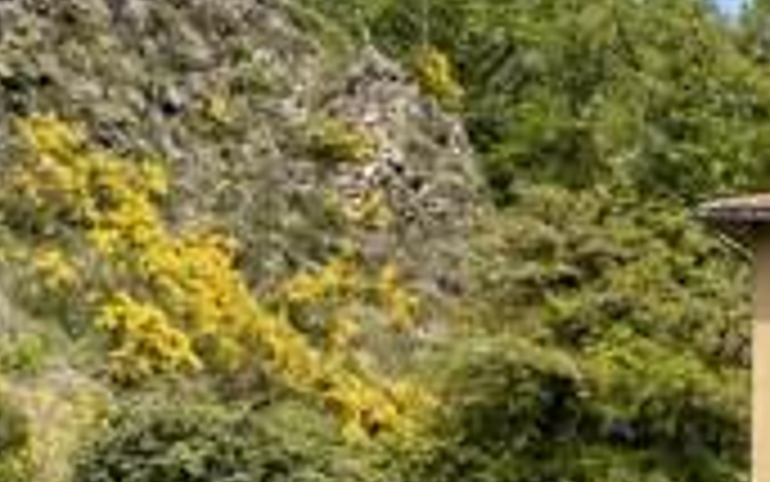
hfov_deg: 13.7
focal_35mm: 129
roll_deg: -0.3
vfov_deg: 9.9
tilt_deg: -2.5
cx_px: 1549
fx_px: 2708
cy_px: 676
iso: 32
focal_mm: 5.1
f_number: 1.6
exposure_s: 1/2288
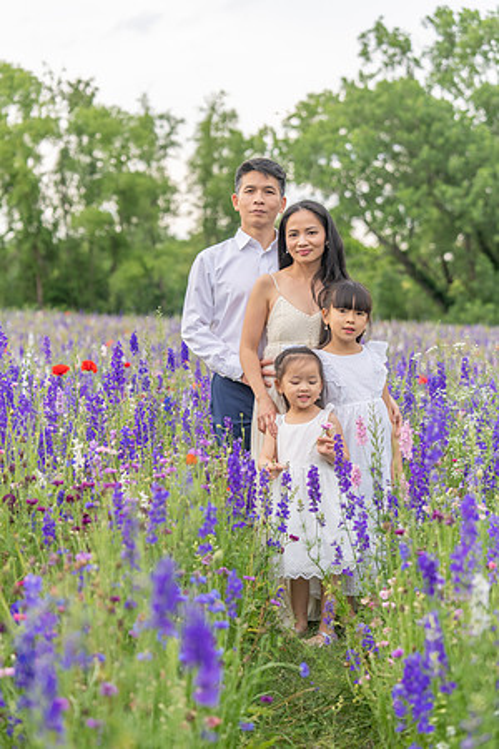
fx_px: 1455
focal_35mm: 70
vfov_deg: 28.8
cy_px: 374
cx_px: 250
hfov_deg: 19.5
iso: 400
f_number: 3.2
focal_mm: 70
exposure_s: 1/1000
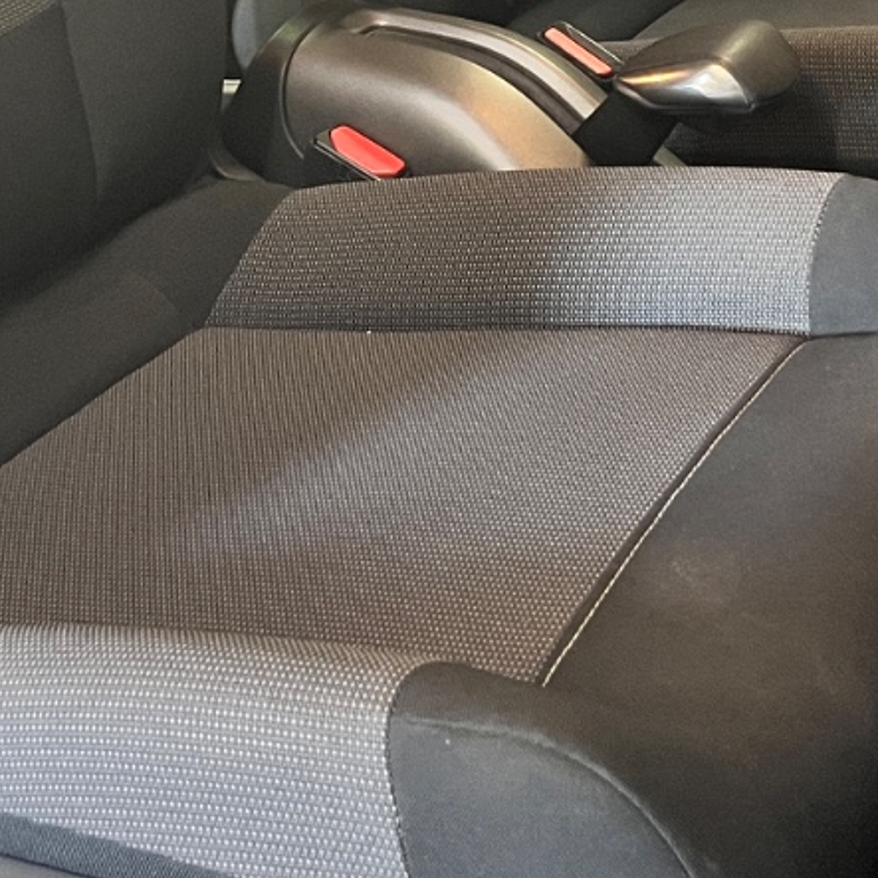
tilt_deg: -13.9
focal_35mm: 83
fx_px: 2382
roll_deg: +0.8
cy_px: -240
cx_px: 339
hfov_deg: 20.9
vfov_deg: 19.4
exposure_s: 1/33
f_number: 1.6
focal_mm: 5.1
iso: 500
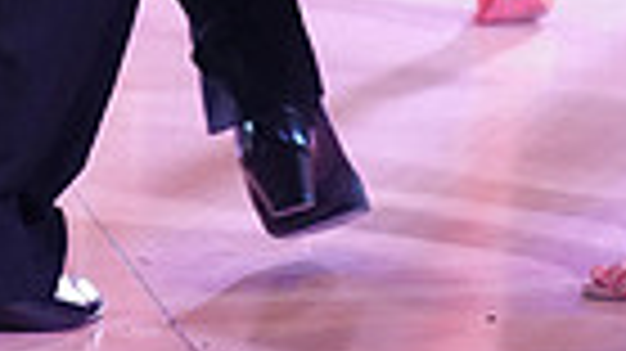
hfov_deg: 5.7
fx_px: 6304
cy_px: -518
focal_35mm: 380
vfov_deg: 3.2
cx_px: 322
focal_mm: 87
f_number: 2.8
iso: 2500
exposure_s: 1/400
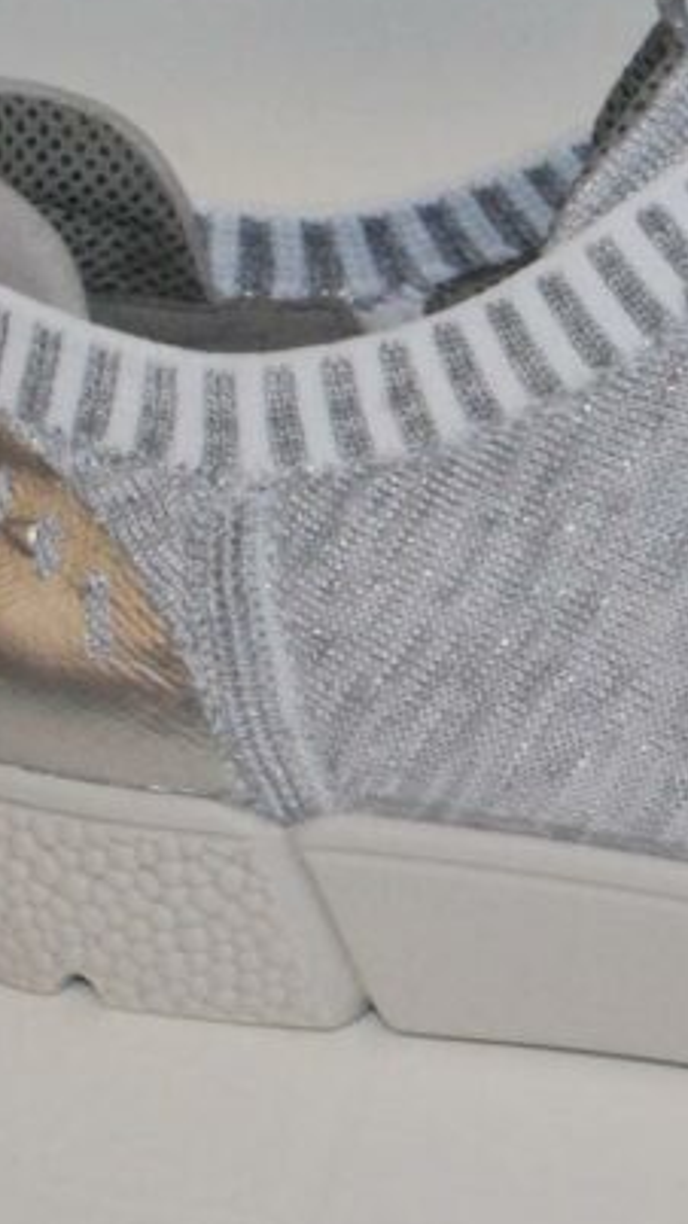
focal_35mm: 137
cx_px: 842
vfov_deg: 15.6
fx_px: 4445
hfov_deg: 8.7
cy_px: 399
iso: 1600
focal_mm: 26
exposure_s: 1/200
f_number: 16
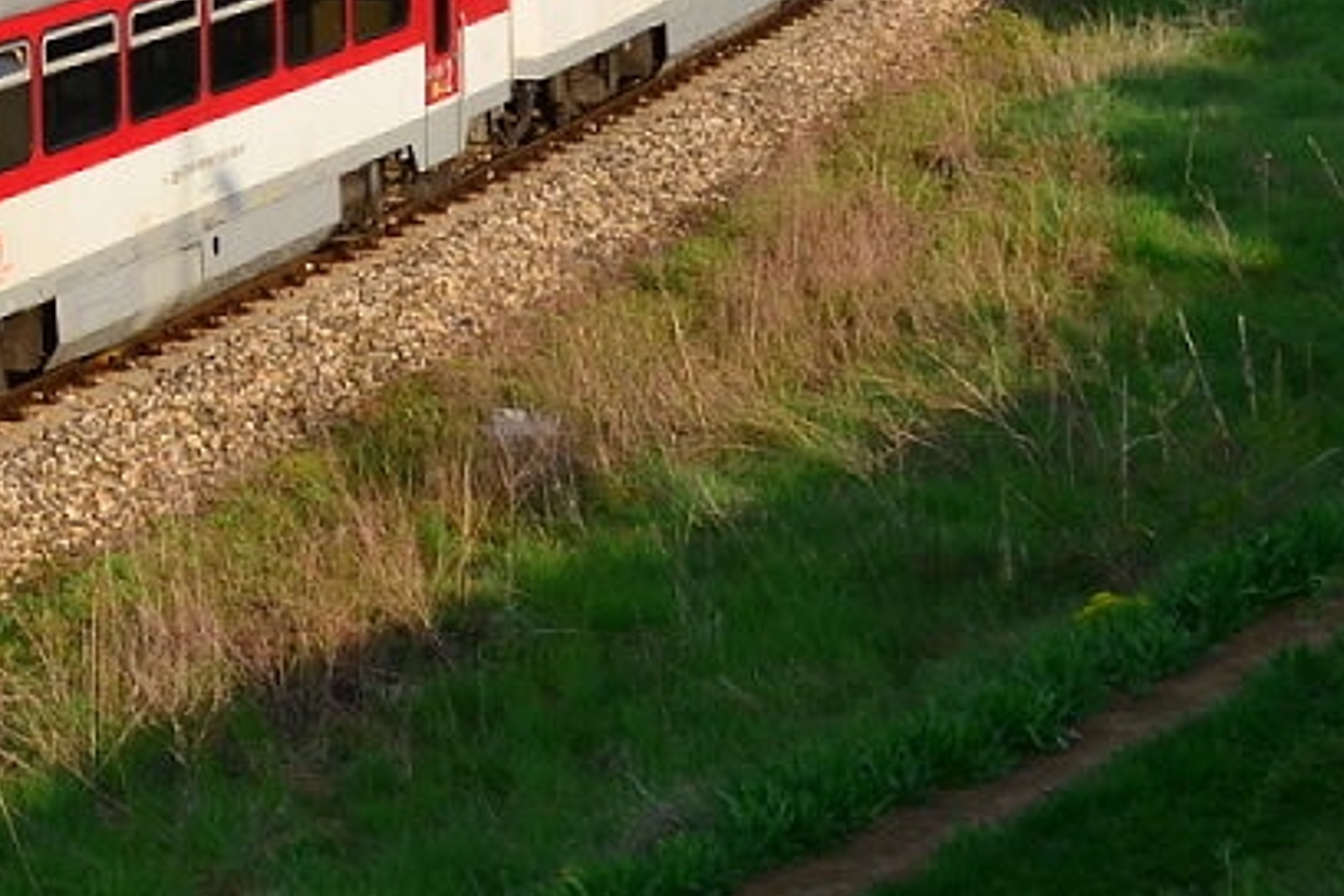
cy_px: -132
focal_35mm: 97
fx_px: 3621
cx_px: 3
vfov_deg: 13.8
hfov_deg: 20.4
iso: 200
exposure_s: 1/500
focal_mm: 22
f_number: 8
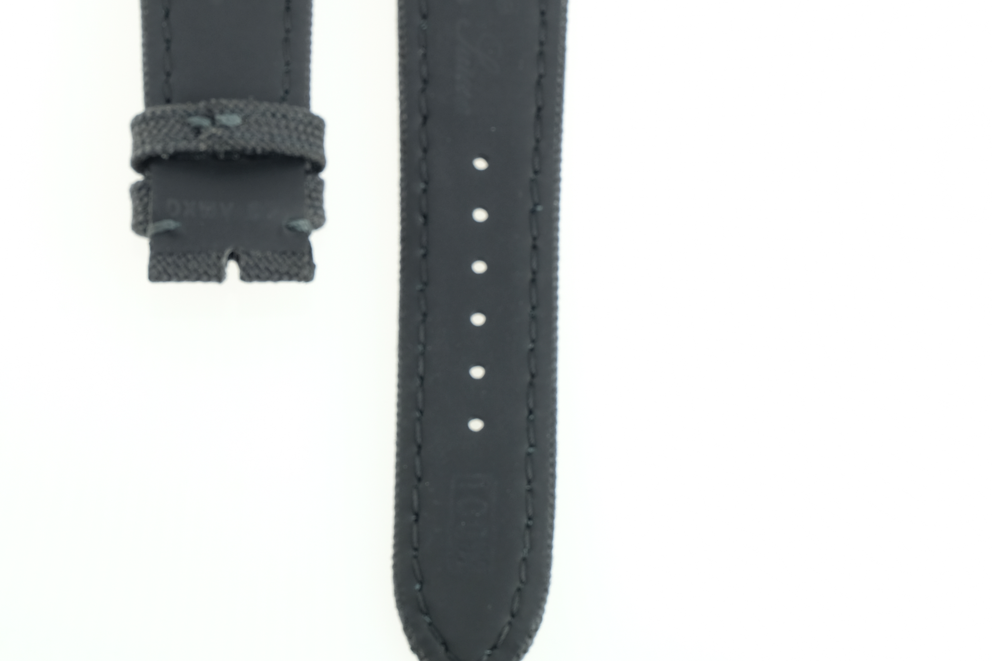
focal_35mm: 126
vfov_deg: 10.9
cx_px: 321
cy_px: 167
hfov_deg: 16.2
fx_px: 3472
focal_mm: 45.5
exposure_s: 1/4
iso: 200
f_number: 9
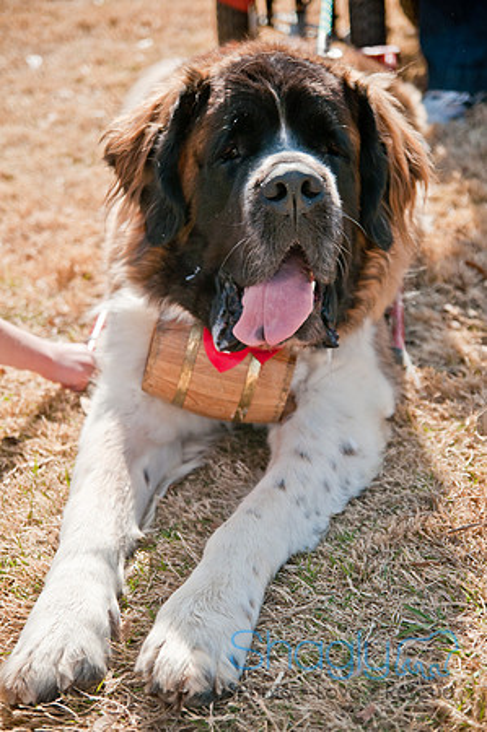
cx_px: 244
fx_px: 1525
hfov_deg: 18.1
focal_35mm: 75
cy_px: 366
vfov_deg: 27.0
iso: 200
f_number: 3.2
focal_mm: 50
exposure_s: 1/1600
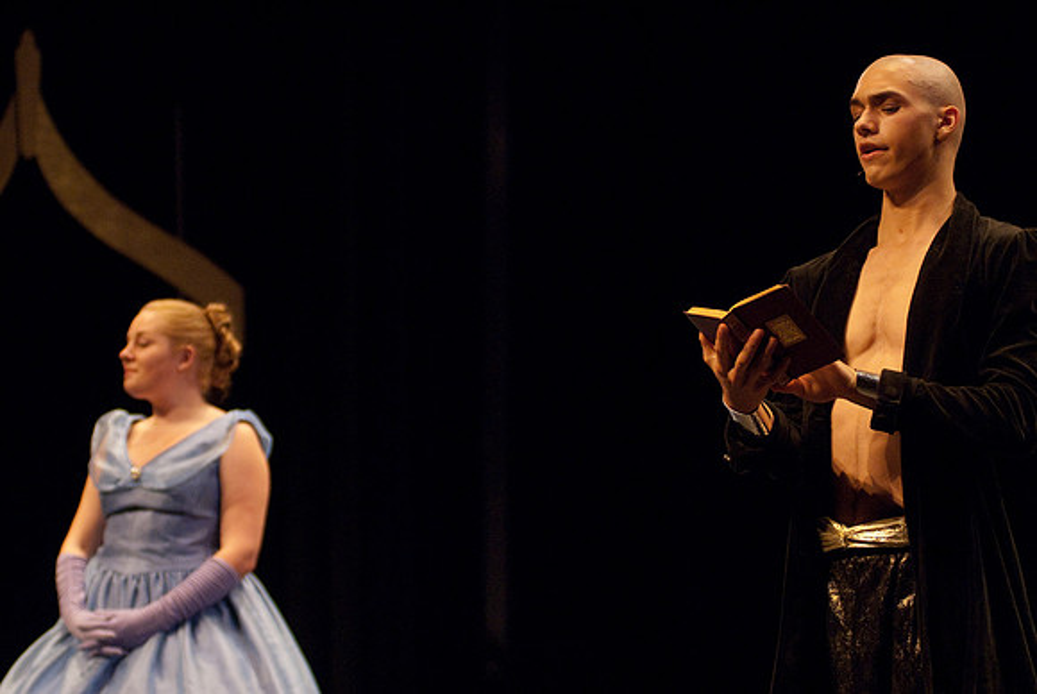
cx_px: 518
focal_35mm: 120
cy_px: 347
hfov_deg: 17.0
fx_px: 3460
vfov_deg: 11.4
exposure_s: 1/160
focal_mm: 80
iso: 1250
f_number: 2.8
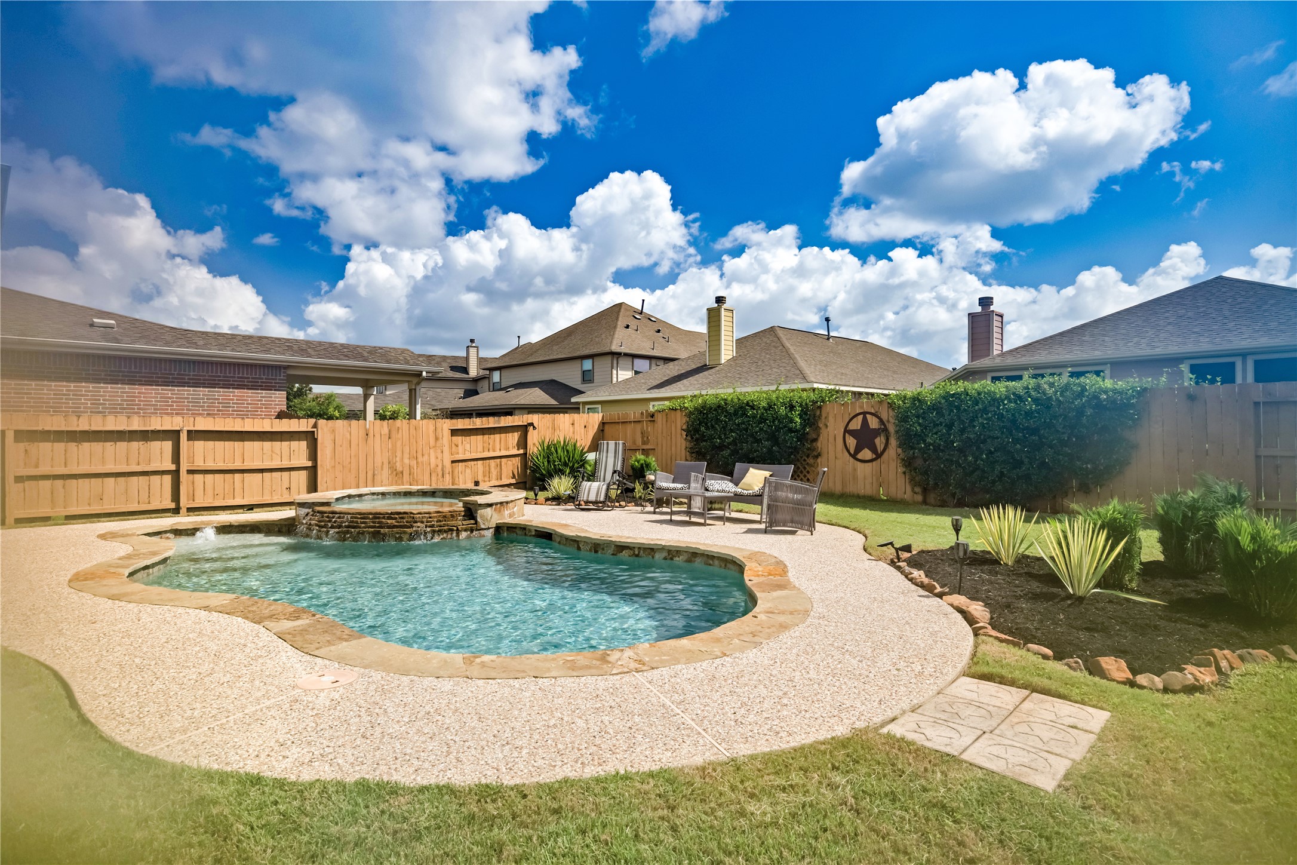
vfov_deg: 61.9
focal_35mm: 20
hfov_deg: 84.0
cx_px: 648
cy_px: 432
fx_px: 720
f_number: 9
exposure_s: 1/250
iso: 400
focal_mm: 20
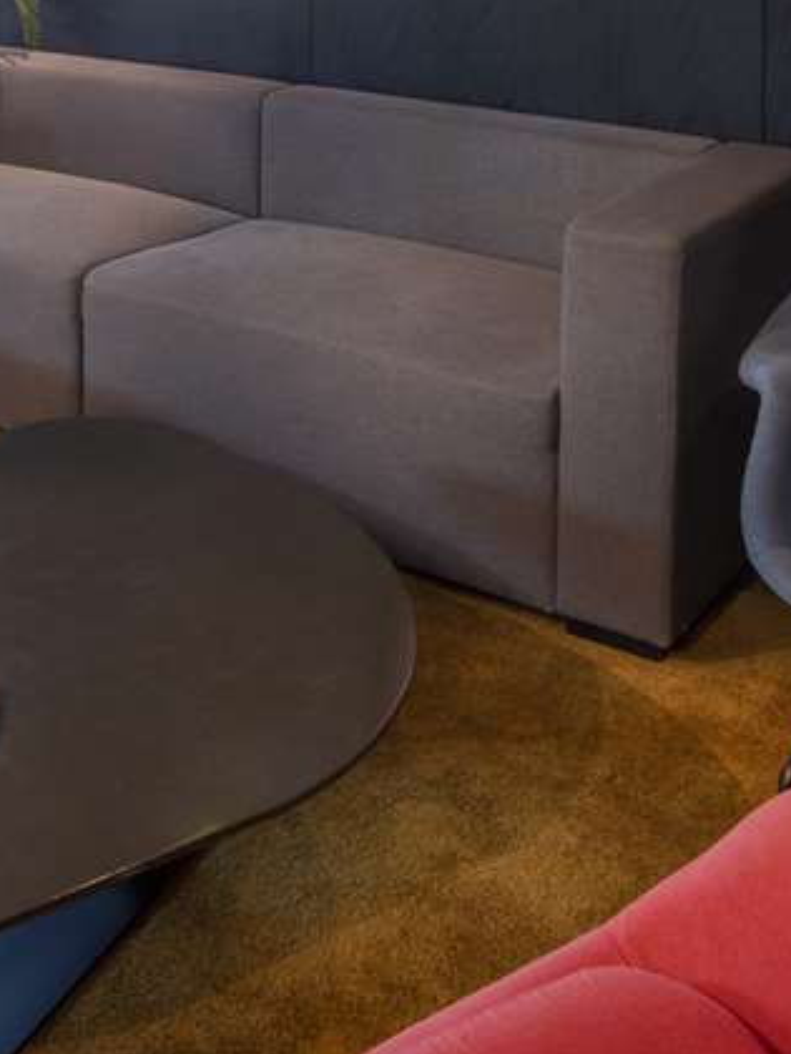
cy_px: -158
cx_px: -30
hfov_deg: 25.1
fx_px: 1676
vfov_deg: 30.5
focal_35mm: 55
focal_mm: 16
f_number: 6.3
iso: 200
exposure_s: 1/4
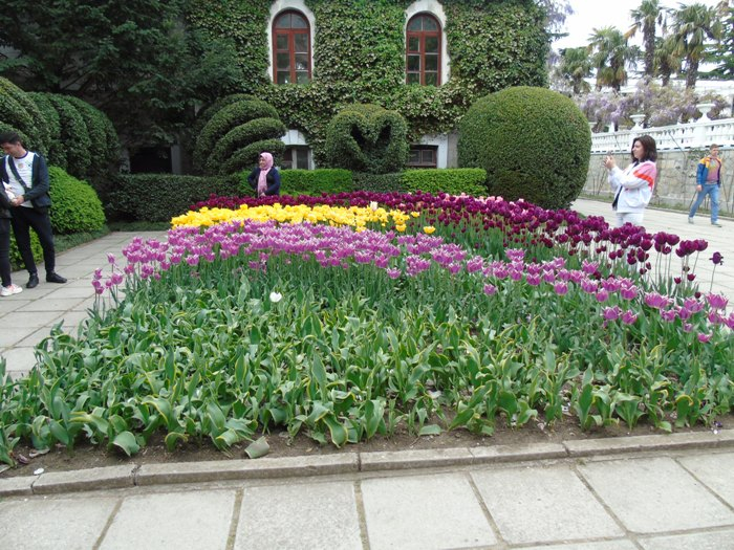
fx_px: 530
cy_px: 275
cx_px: 367
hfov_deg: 69.4
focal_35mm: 25
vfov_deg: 54.9
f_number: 3.4
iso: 80
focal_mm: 4.4
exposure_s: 1/160
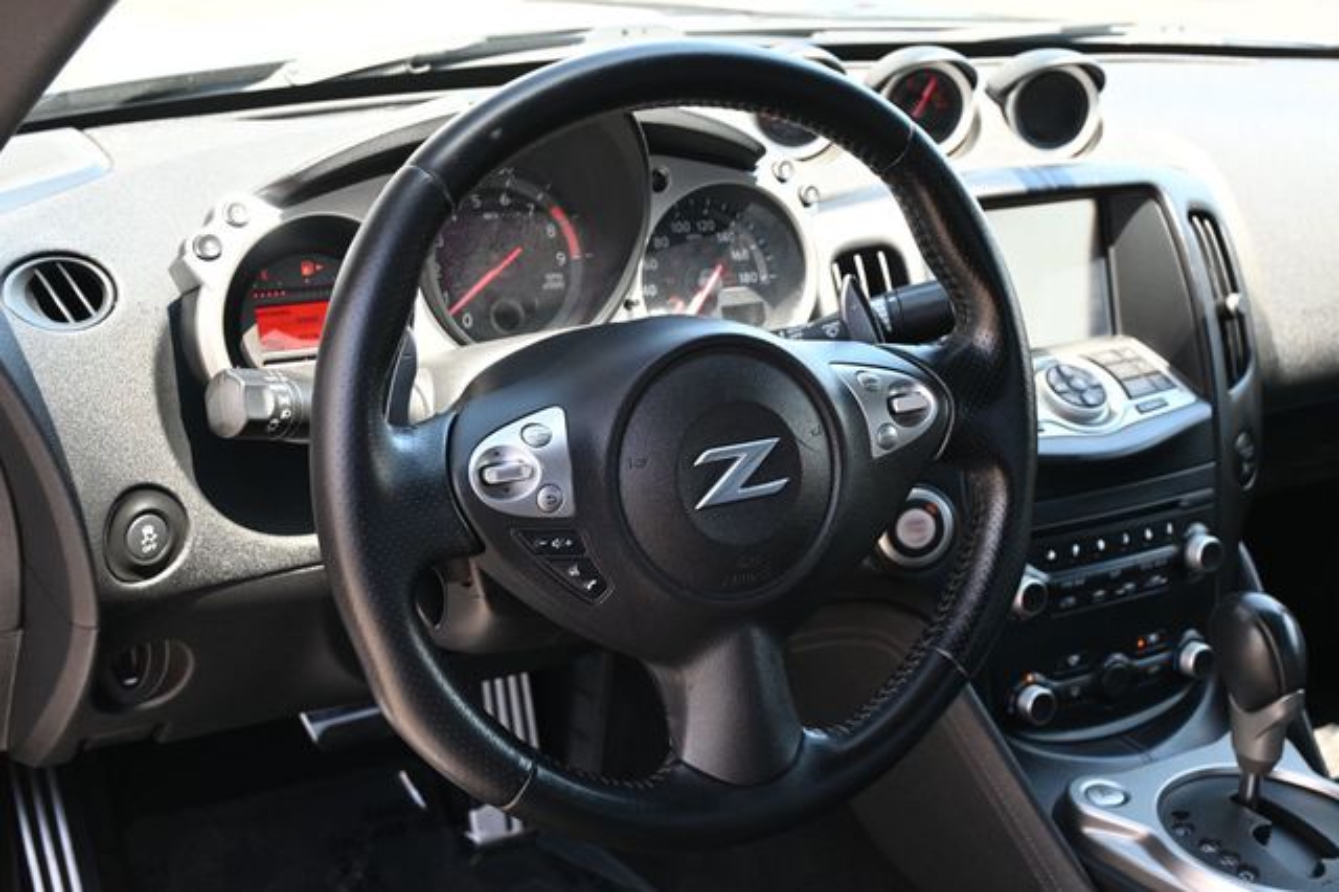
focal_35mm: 42
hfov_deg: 46.4
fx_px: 1561
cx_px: 670
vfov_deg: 31.9
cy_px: 446
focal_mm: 28
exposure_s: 1/125
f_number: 4.5
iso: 560
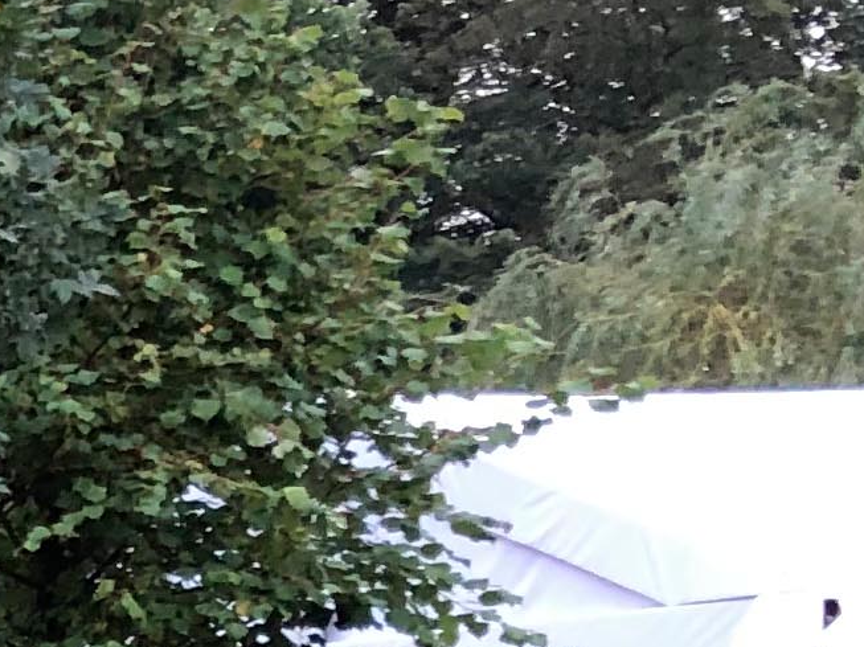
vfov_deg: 8.3
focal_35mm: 173
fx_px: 4316
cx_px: -1729
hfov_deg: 9.2
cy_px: 1090
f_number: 1.8
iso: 25
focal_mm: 4
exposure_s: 1/50
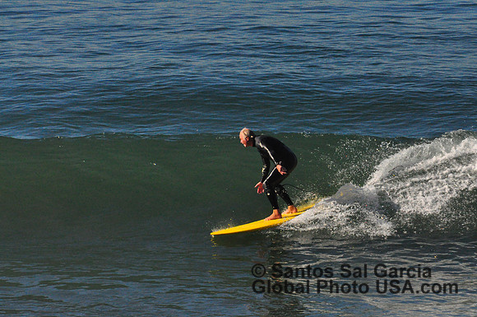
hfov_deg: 4.6
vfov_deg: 3.0
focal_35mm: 450
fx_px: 5954
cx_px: 238
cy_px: 158
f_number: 14
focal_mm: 300
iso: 3200
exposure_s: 1/4000
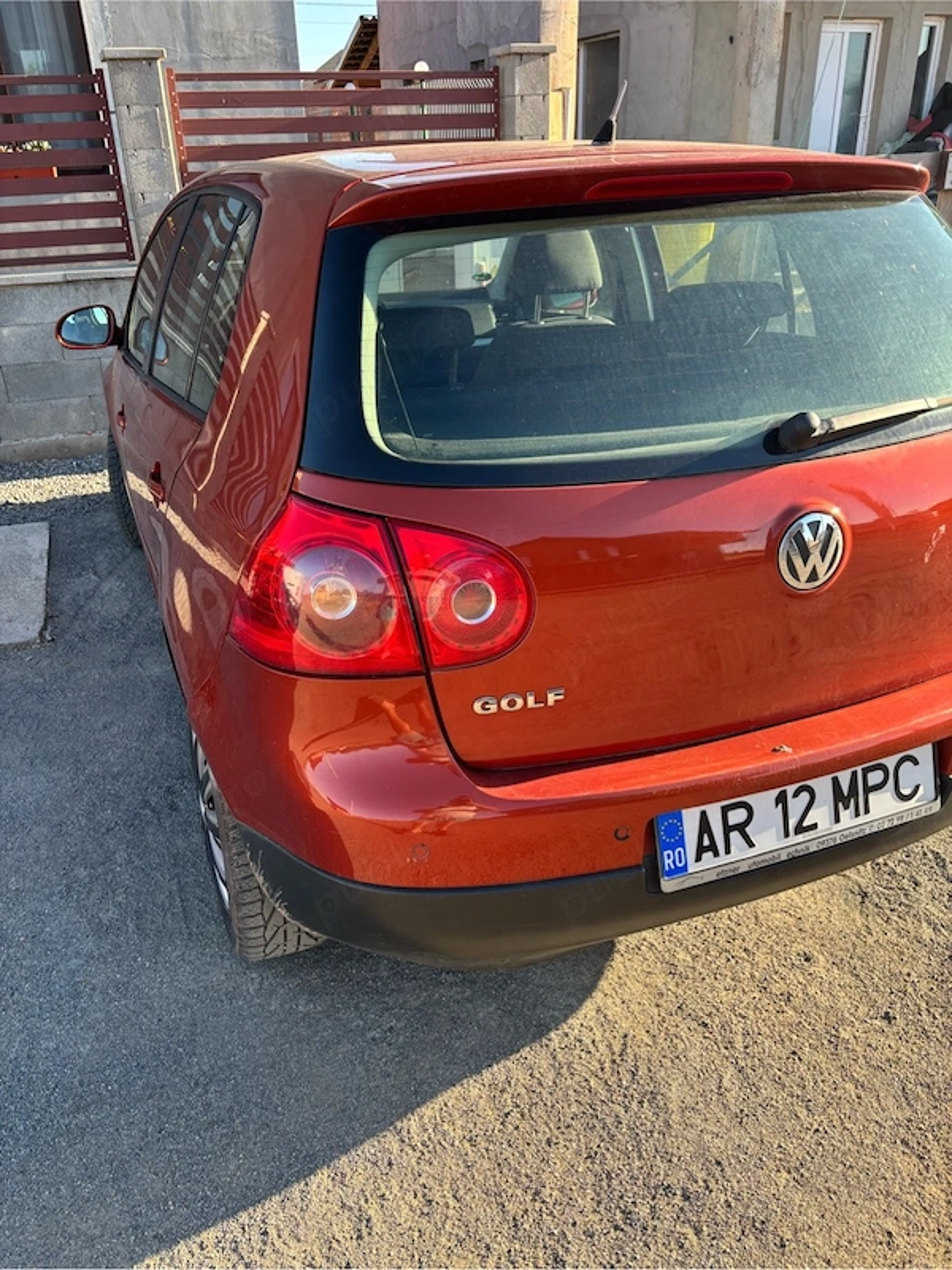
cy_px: 635
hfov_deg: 53.1
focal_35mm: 26
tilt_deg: -24.7
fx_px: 953
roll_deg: +3.0
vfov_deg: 67.3
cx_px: 476
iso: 50
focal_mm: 5.96
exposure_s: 1/396
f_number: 1.6
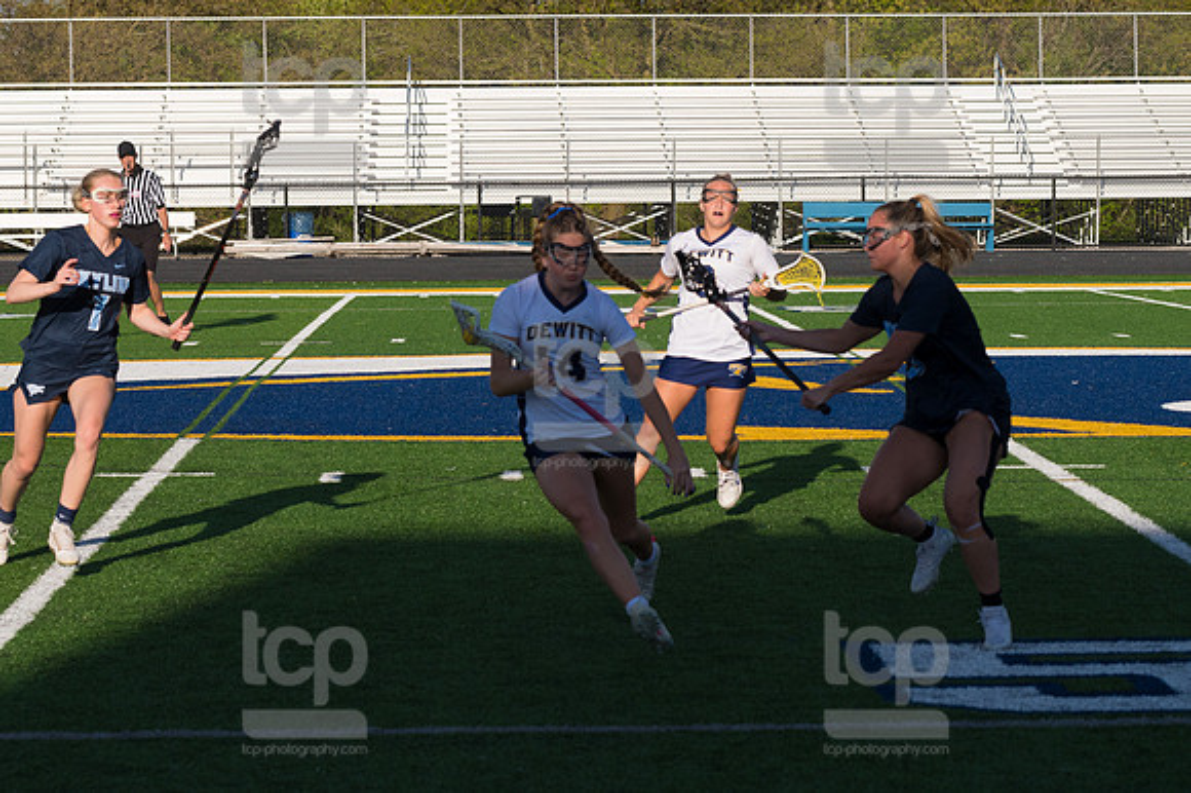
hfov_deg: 15.2
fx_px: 4464
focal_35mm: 135
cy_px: 396
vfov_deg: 10.1
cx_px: 596
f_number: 5.6
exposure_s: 1/1600
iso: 250
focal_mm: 90
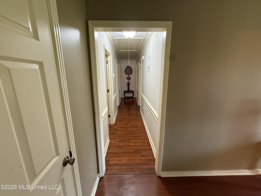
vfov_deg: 85.7
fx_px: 106
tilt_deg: -12.8
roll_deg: +0.0
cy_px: 98
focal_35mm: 14
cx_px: 130
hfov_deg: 102.1
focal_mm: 2.22
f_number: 2.2
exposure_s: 1/60
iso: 500
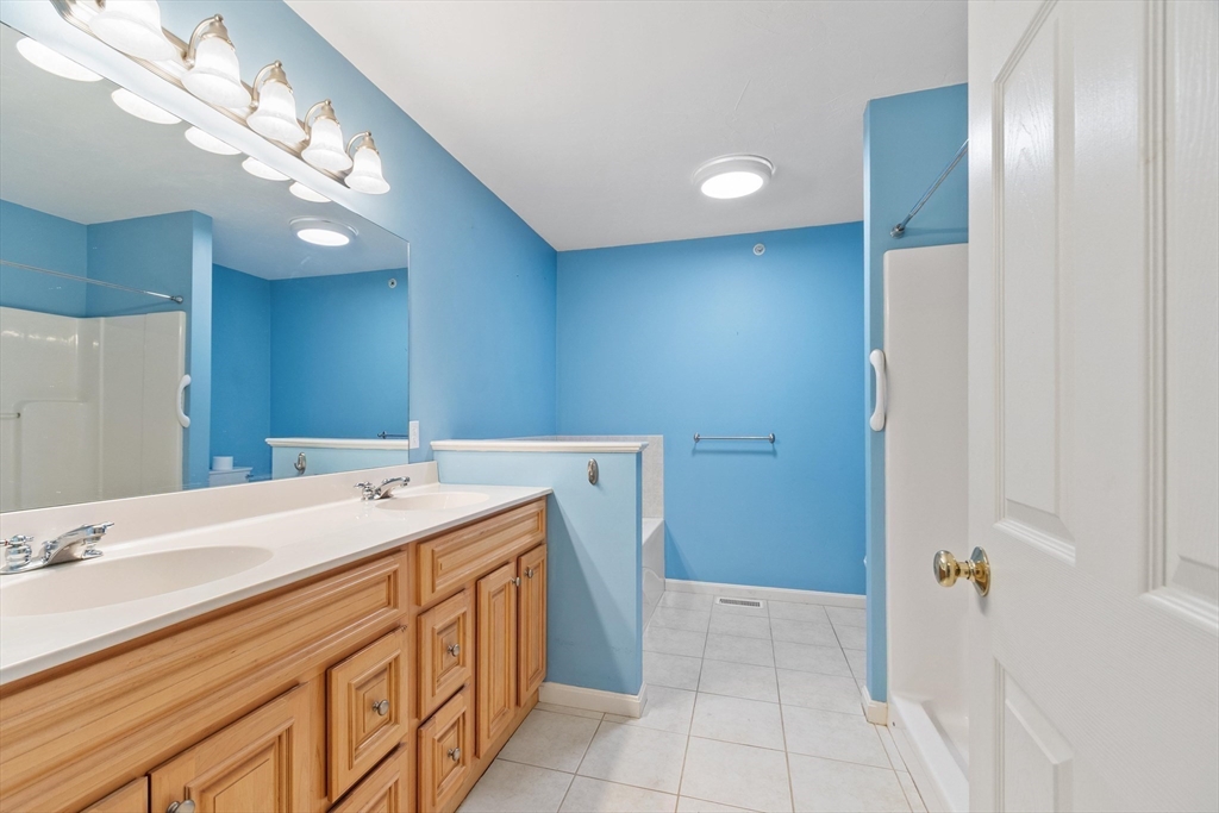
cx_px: 610
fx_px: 508
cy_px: 406
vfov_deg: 77.3
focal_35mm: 15
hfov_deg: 100.4
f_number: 8
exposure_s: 1/2
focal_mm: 10
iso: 320
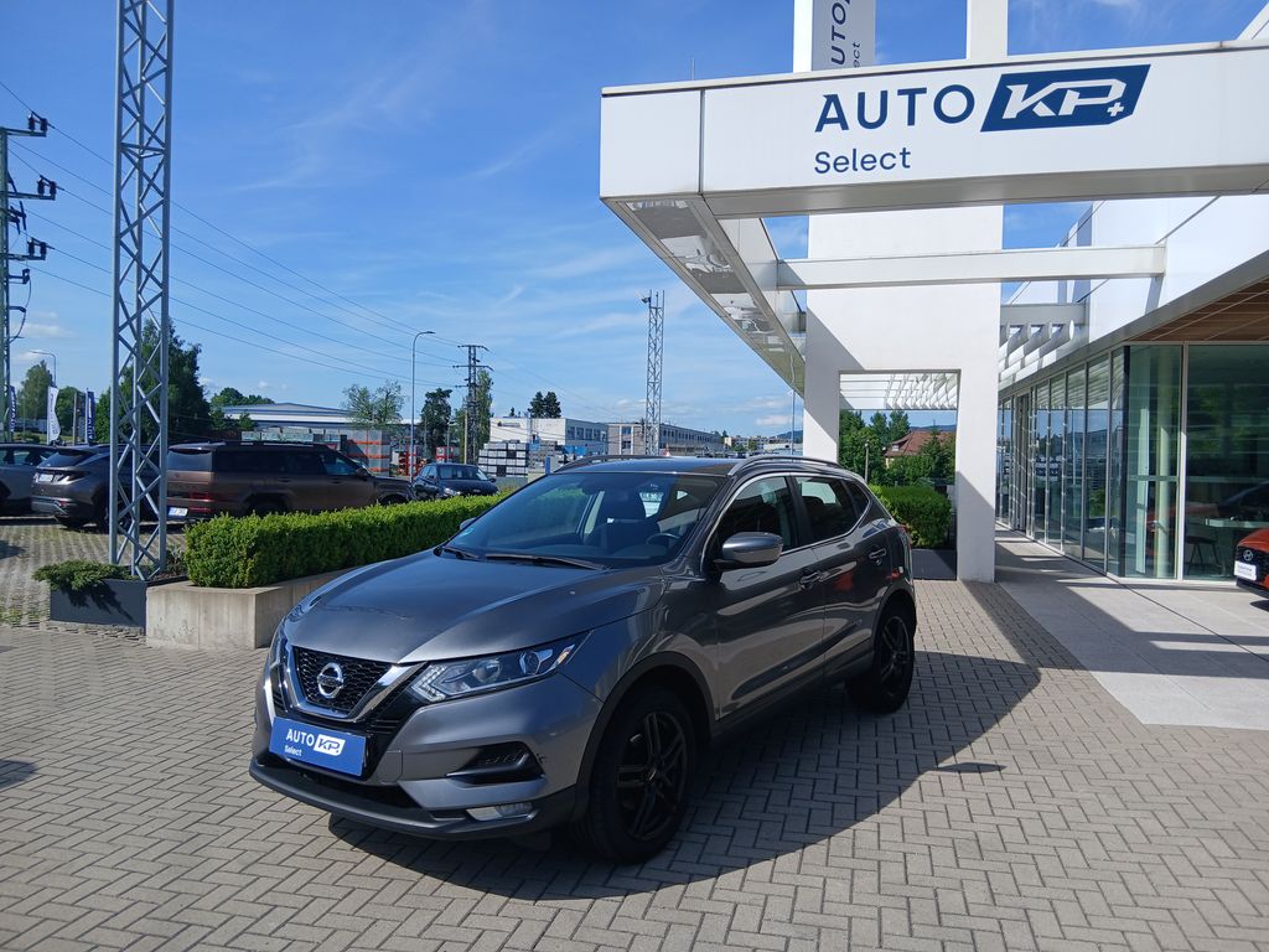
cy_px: 476
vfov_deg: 53.1
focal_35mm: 26
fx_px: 953
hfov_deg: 67.3
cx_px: 634
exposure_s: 1/668
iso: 20
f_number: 1.8
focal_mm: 3.98
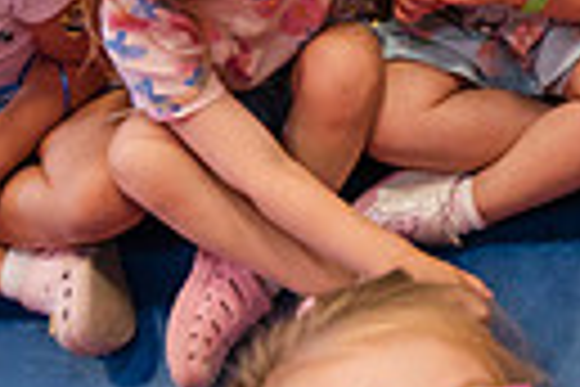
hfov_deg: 27.4
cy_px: 71
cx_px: 691
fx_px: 1047
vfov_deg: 20.7
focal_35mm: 65
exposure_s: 1/100
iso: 3200
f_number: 4
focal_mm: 14
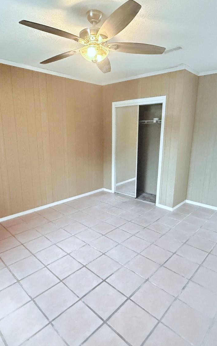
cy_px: 173
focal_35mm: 21
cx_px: 106
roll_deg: +0.3
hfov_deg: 57.3
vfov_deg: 82.3
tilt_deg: -10.6
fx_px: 199
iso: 1000
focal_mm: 2.22
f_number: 2.2
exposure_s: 1/60
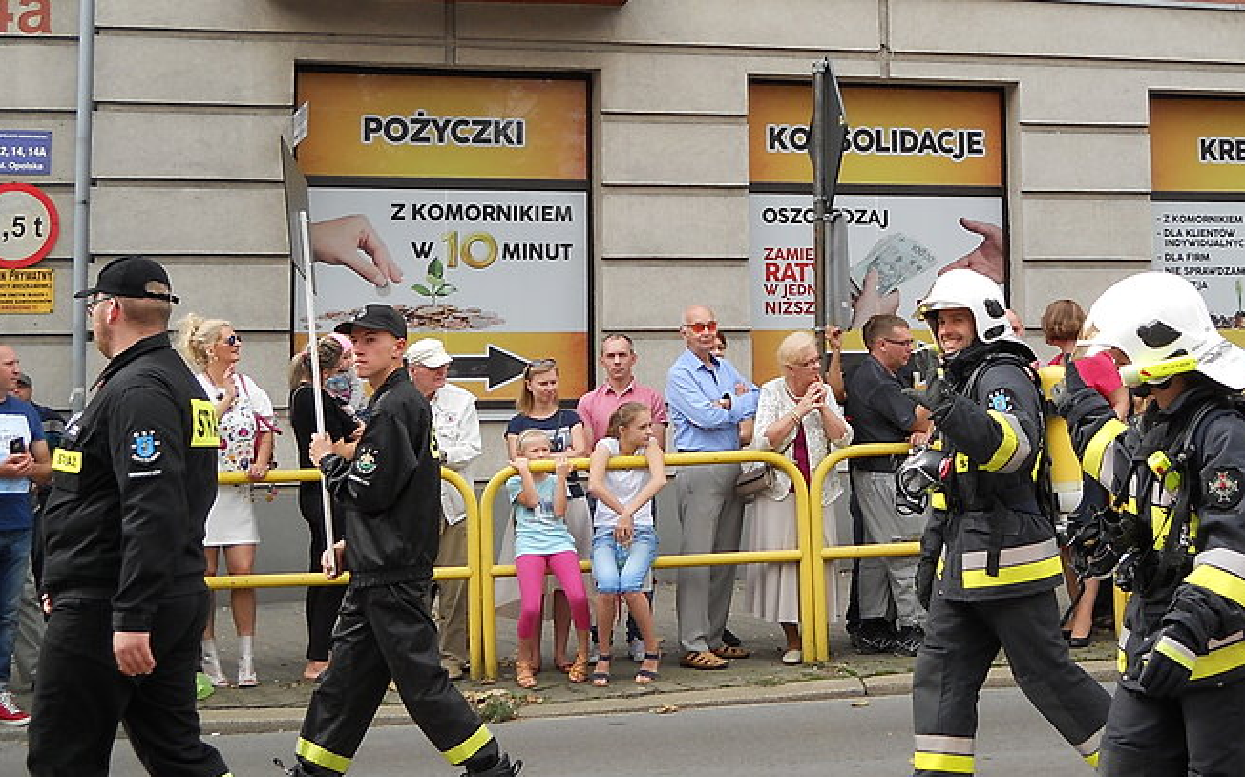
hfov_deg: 33.9
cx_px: 758
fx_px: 2035
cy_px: 293
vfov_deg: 21.6
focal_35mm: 60
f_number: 3.1
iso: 80
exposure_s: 1/250
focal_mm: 6.72
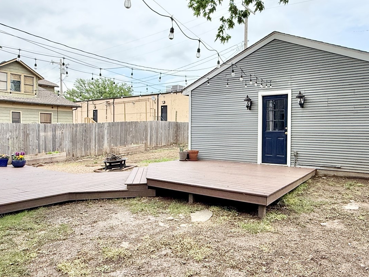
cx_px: 210
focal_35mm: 25
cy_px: 134
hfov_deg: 69.1
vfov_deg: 54.9
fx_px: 266
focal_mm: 2.22
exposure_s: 1/985
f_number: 2.2
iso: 50
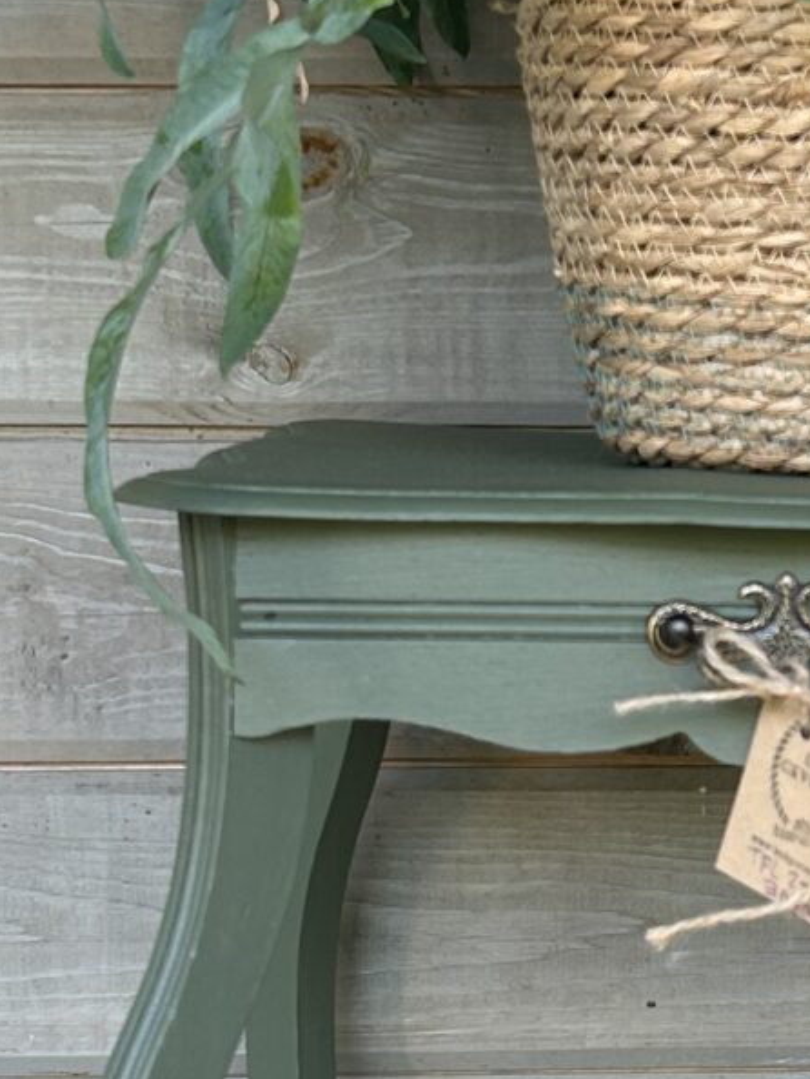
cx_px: 863
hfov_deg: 13.0
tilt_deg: -10.0
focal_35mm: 112
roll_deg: -0.3
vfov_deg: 17.5
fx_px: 3492
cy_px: 817
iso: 64
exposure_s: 1/121
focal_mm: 5.7
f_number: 1.5
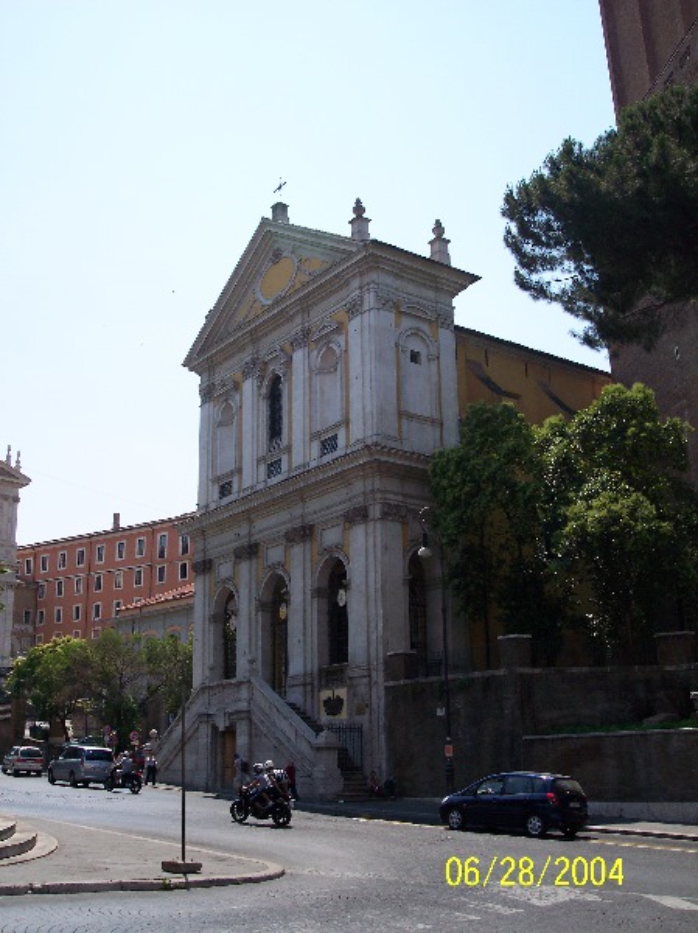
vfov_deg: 49.0
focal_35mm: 38
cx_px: 349
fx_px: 1023
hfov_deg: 37.7
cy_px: 466
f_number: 4.8
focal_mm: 8
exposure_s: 1/700
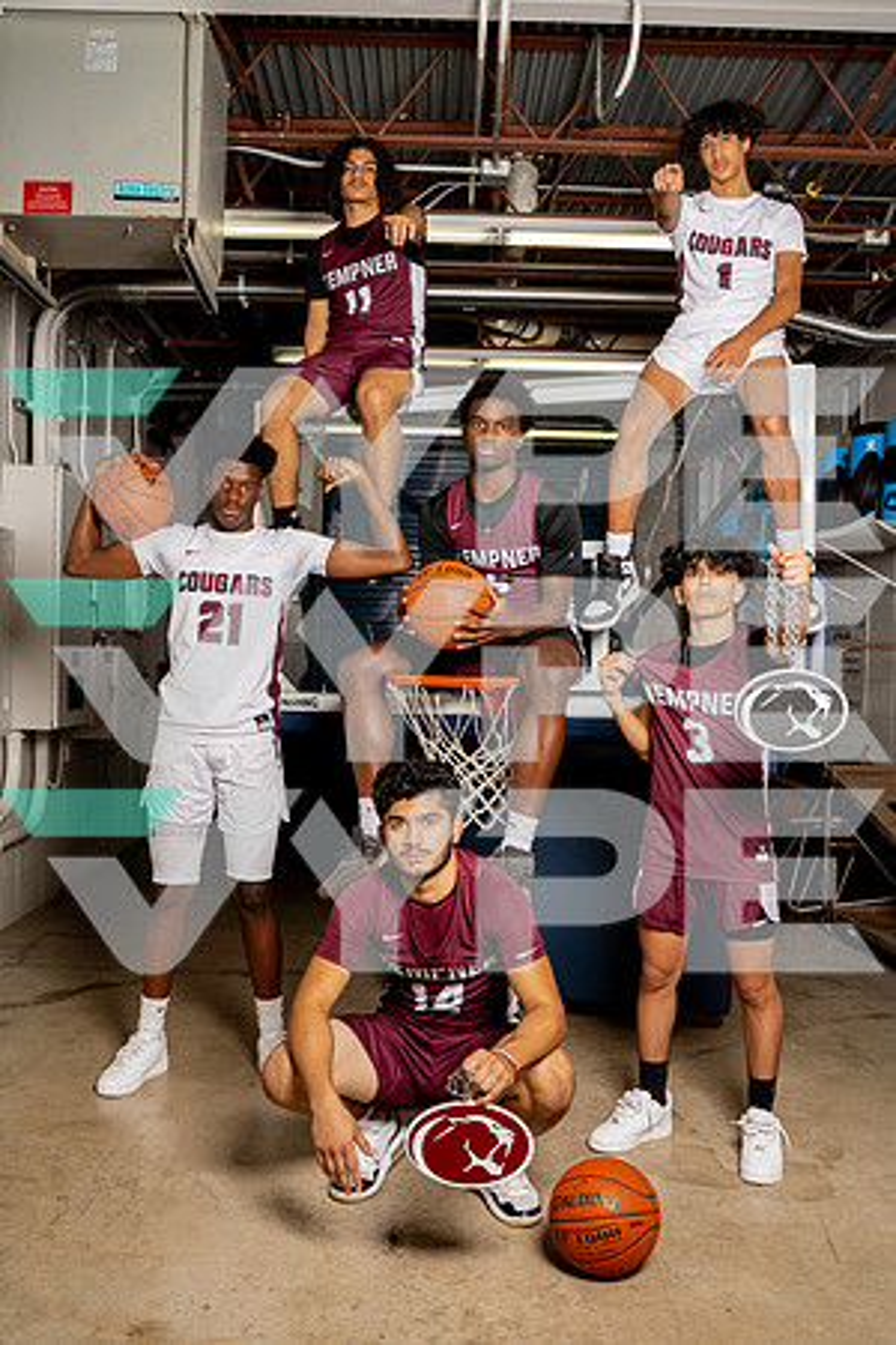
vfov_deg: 54.4
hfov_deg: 37.9
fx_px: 1307
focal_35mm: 35
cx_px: 448
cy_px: 672
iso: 200
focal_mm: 35
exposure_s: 1/250
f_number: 8
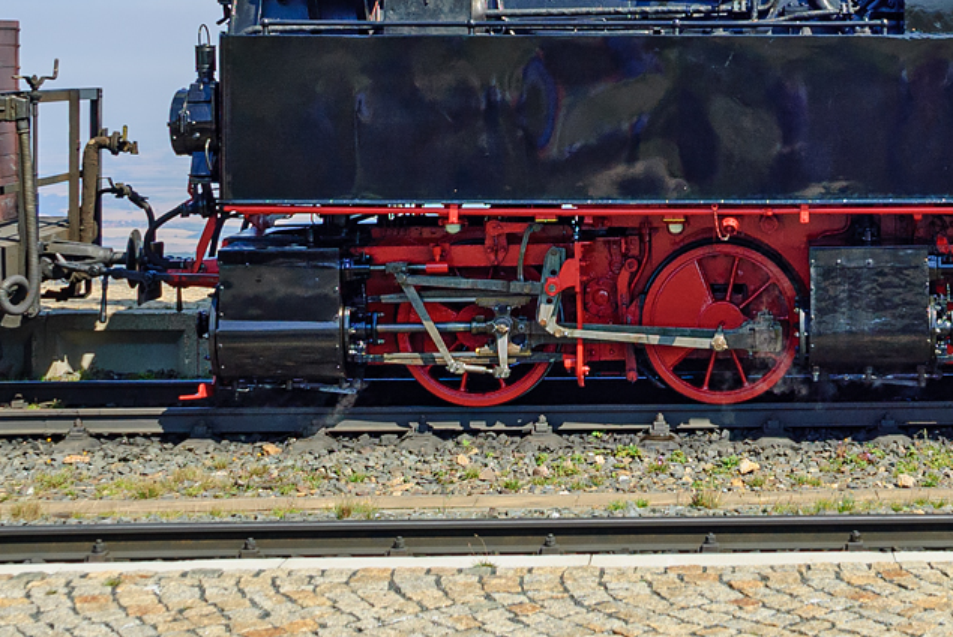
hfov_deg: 28.5
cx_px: 857
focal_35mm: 68
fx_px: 1801
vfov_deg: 19.9
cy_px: 152
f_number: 8
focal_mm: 24
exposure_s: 1/320
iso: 200
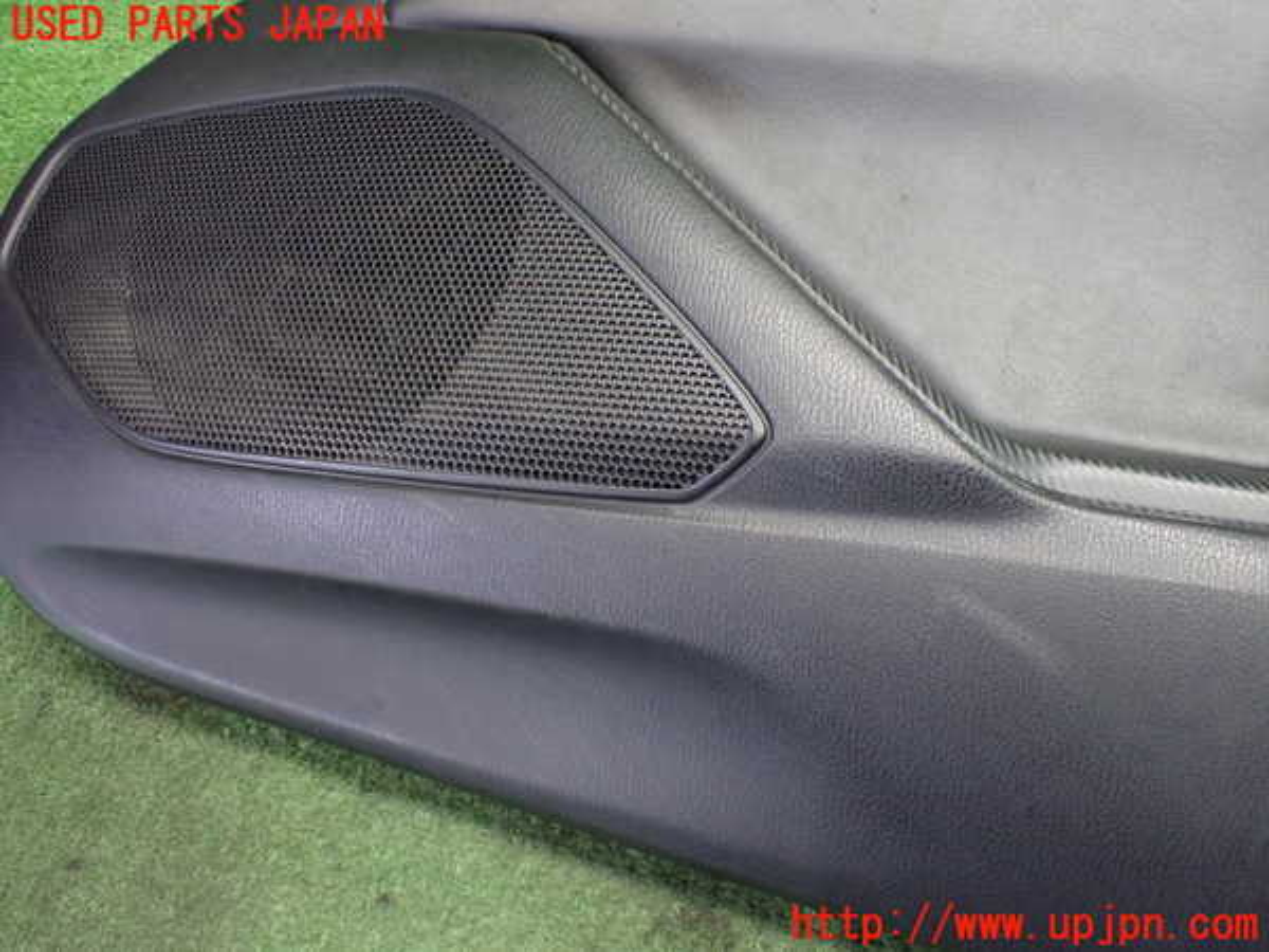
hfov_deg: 60.0
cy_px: 476
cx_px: 634
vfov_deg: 46.8
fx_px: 1100
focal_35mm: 30
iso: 800
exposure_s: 1/60
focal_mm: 5.4
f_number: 2.3
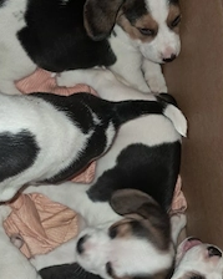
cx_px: 90
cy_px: 157
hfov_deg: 32.0
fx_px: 388
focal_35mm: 47
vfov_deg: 39.5
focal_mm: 4
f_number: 1.8
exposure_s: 1/50
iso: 125
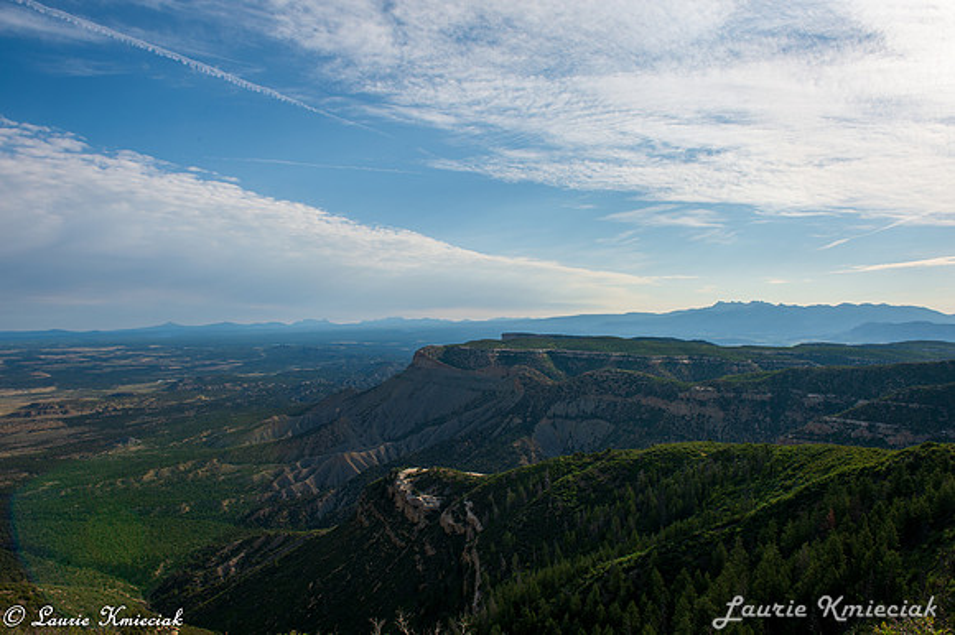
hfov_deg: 73.8
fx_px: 636
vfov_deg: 53.1
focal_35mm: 24
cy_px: 318
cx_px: 478
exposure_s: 1/250
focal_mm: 24
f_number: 14
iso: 100
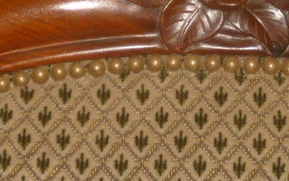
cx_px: 215
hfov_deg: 12.4
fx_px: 1332
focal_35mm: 169
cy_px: -38
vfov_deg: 7.7
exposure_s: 1/60
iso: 100
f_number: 3.3
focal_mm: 8.7
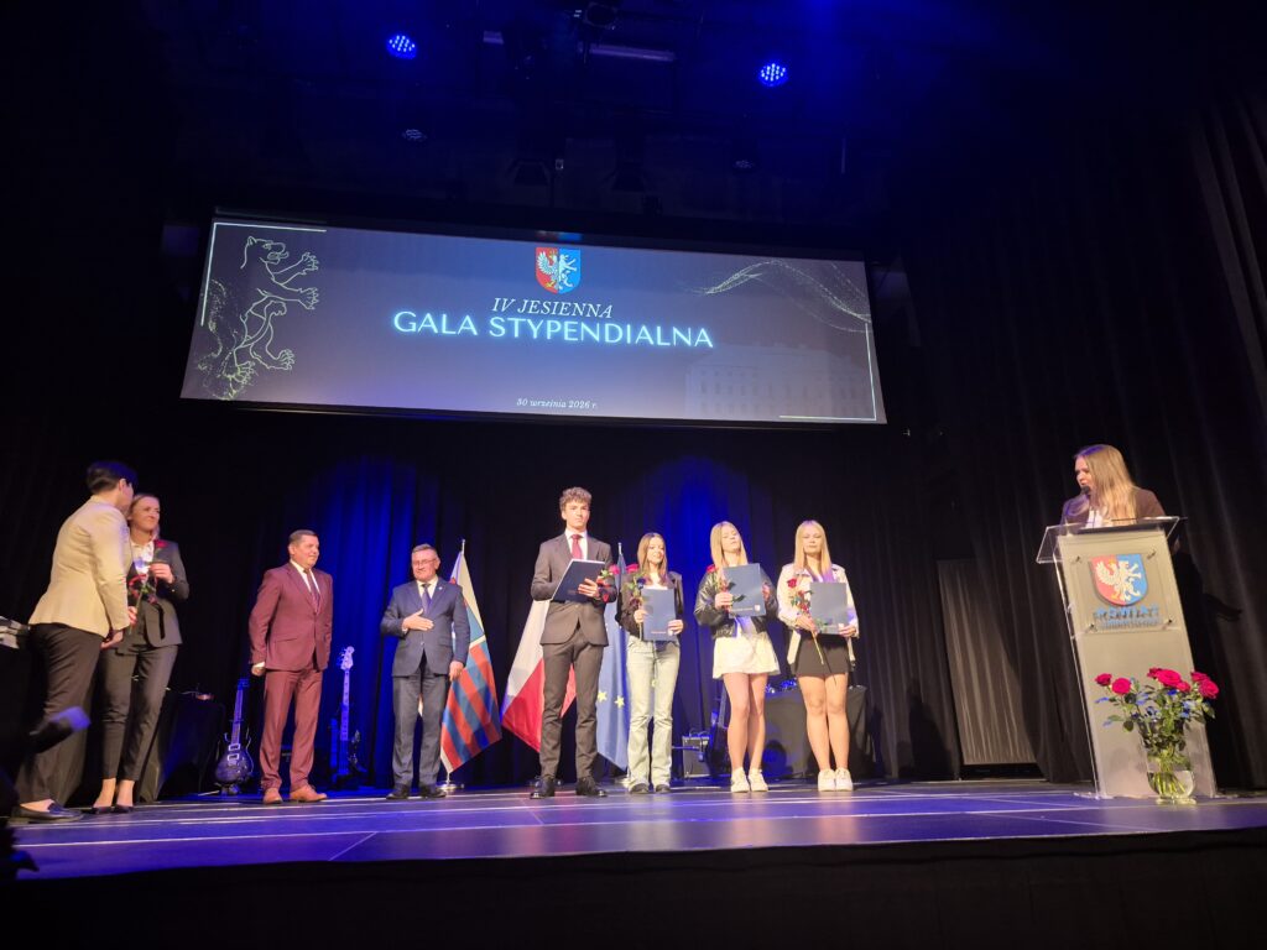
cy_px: 475
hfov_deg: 73.9
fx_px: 842
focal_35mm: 23
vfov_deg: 58.9
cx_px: 634
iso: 640
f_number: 1.8
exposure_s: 1/32
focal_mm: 5.4
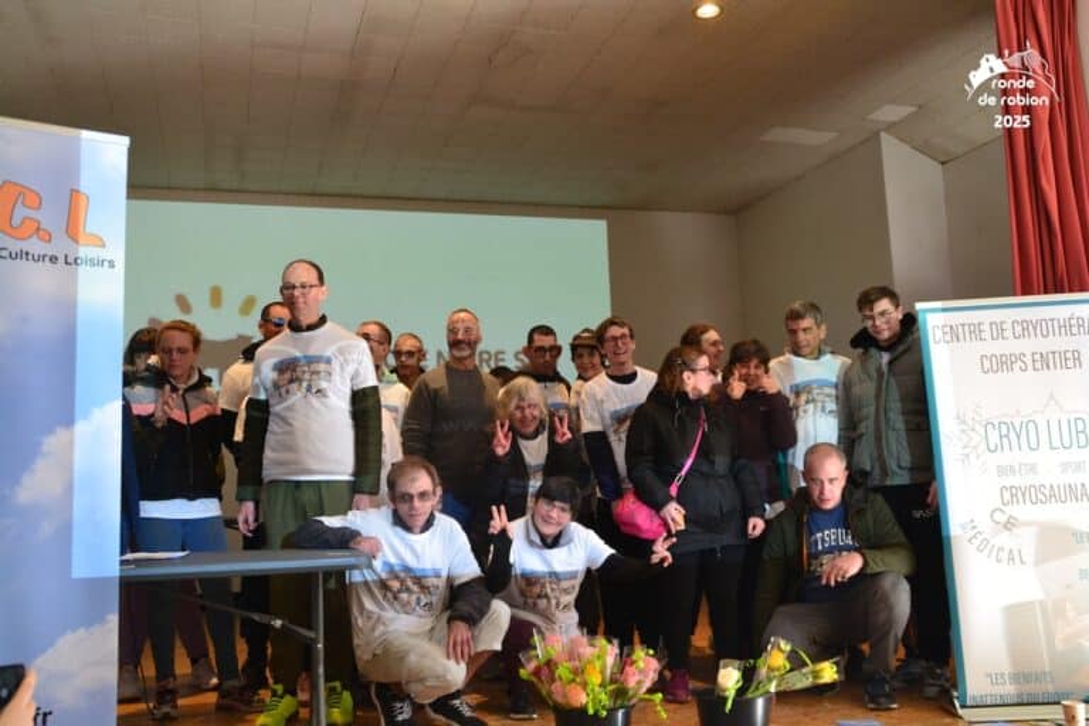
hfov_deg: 57.2
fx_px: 998
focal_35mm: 33
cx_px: 544
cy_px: 363
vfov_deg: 40.0
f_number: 5
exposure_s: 1/60
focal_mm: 22
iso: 800
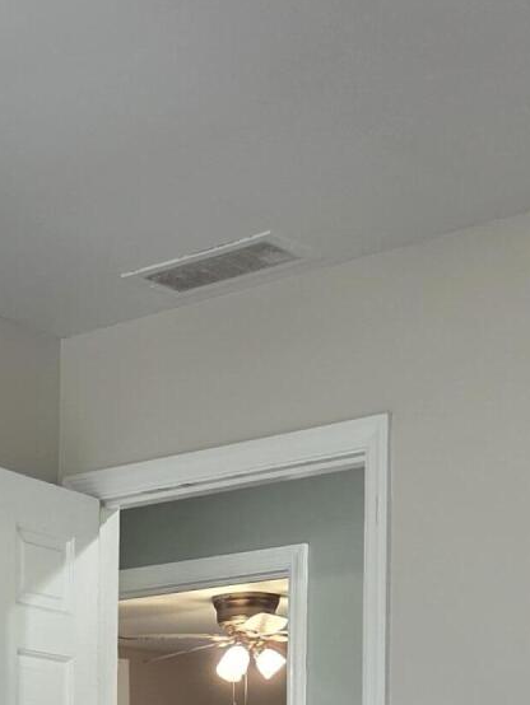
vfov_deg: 21.5
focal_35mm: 83
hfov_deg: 17.5
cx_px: 54
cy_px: 898
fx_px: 1693
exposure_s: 1/120
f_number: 1.8
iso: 800
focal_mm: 5.4
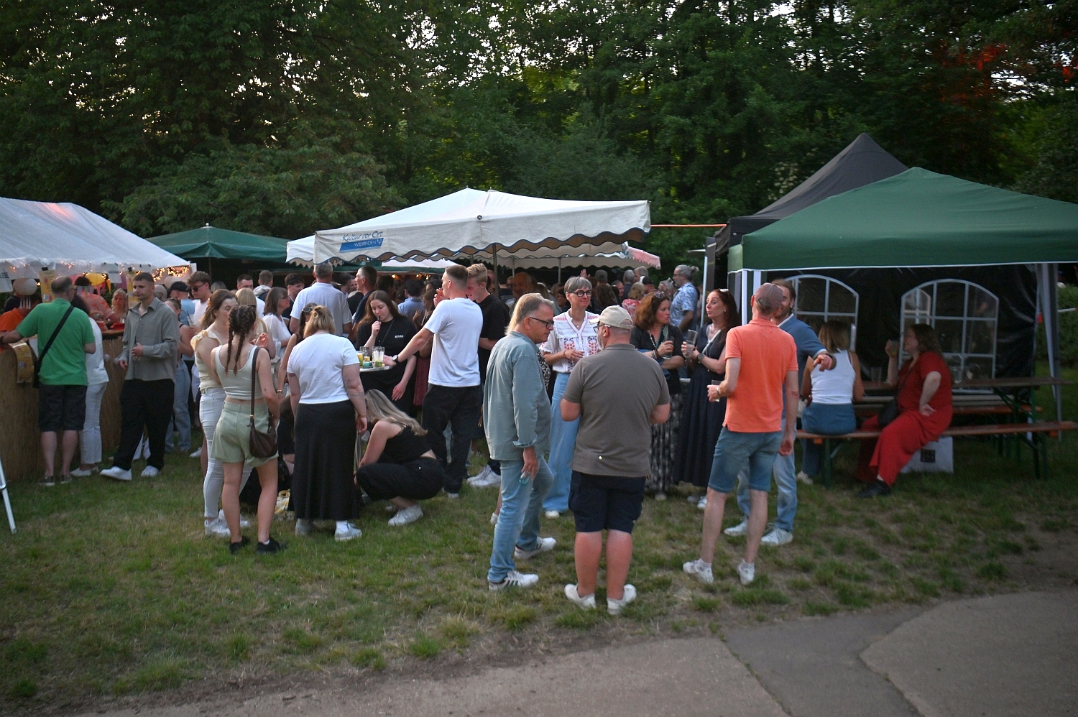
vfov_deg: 33.4
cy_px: 358
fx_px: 1197
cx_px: 539
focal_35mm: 40
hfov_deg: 48.5
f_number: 3.2
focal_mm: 40
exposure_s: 1/1250
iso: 1000
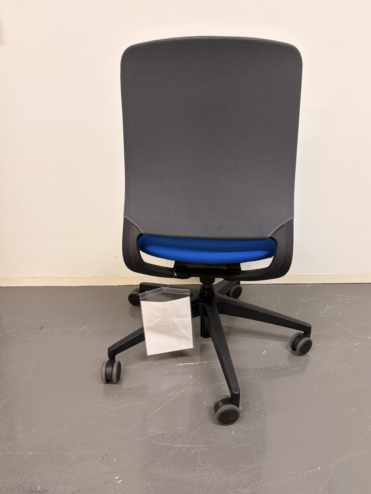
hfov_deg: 51.4
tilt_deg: -23.5
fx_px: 386
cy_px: 243
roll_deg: +0.4
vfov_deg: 65.3
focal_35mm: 27
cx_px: 188
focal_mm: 5.96
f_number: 1.6
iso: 125
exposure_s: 1/50
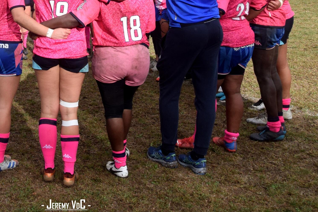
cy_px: 35
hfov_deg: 41.1
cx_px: 69
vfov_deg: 28.5
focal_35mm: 46
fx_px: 406
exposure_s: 1/1600
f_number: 6.3
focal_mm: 18
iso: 400
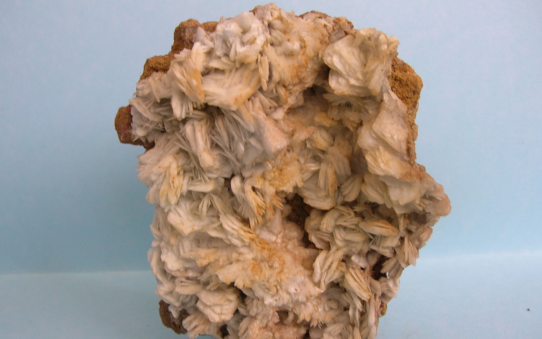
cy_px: 197
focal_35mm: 39
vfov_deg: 32.7
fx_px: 576
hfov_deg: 50.4
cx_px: 273
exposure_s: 1/11.5
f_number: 2.7
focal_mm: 6
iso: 50
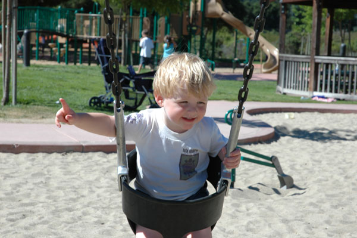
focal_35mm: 93
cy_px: 119
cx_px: 178
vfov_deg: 14.7
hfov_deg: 21.9
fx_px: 921
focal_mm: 62
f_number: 9
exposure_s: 1/320
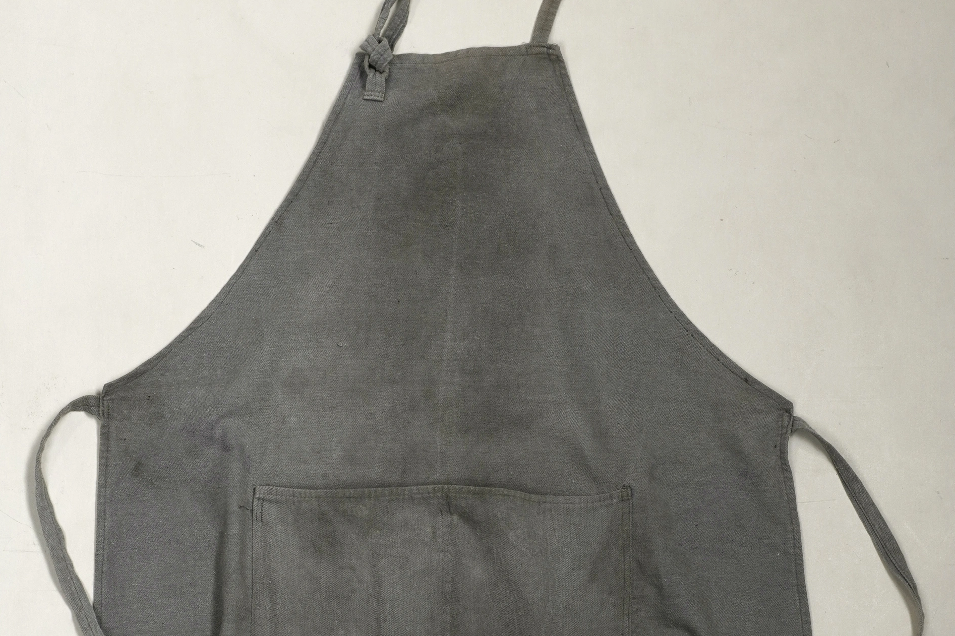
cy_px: 510
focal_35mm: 73
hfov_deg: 27.7
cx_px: 481
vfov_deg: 18.5
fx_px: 1936
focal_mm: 32
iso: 400
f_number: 4.5
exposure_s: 1/100
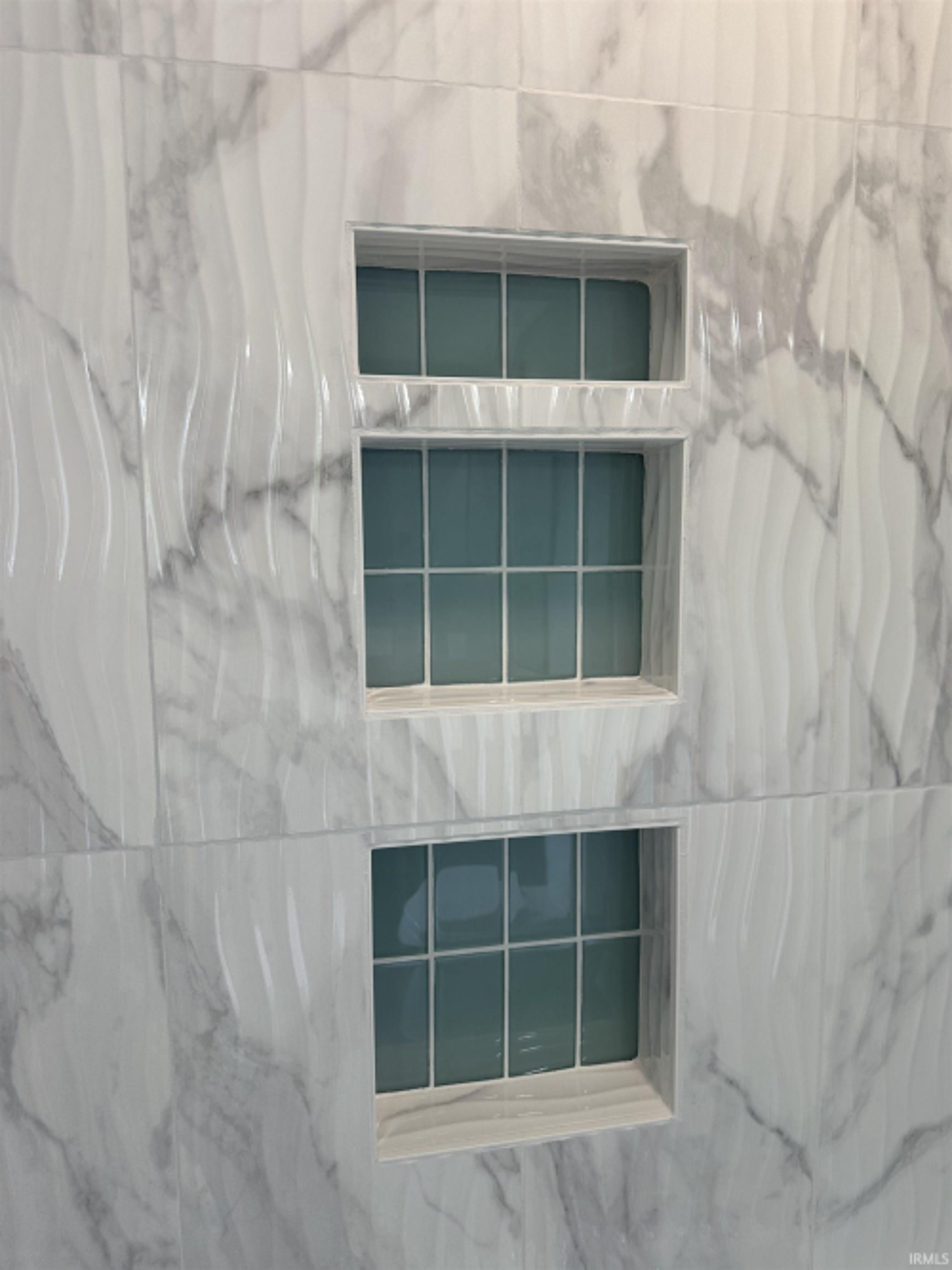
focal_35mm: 24
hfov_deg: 56.8
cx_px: 476
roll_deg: -1.2
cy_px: 635
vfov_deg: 71.6
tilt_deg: -4.4
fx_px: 880
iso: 80
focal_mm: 6.86
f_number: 1.78
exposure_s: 1/120
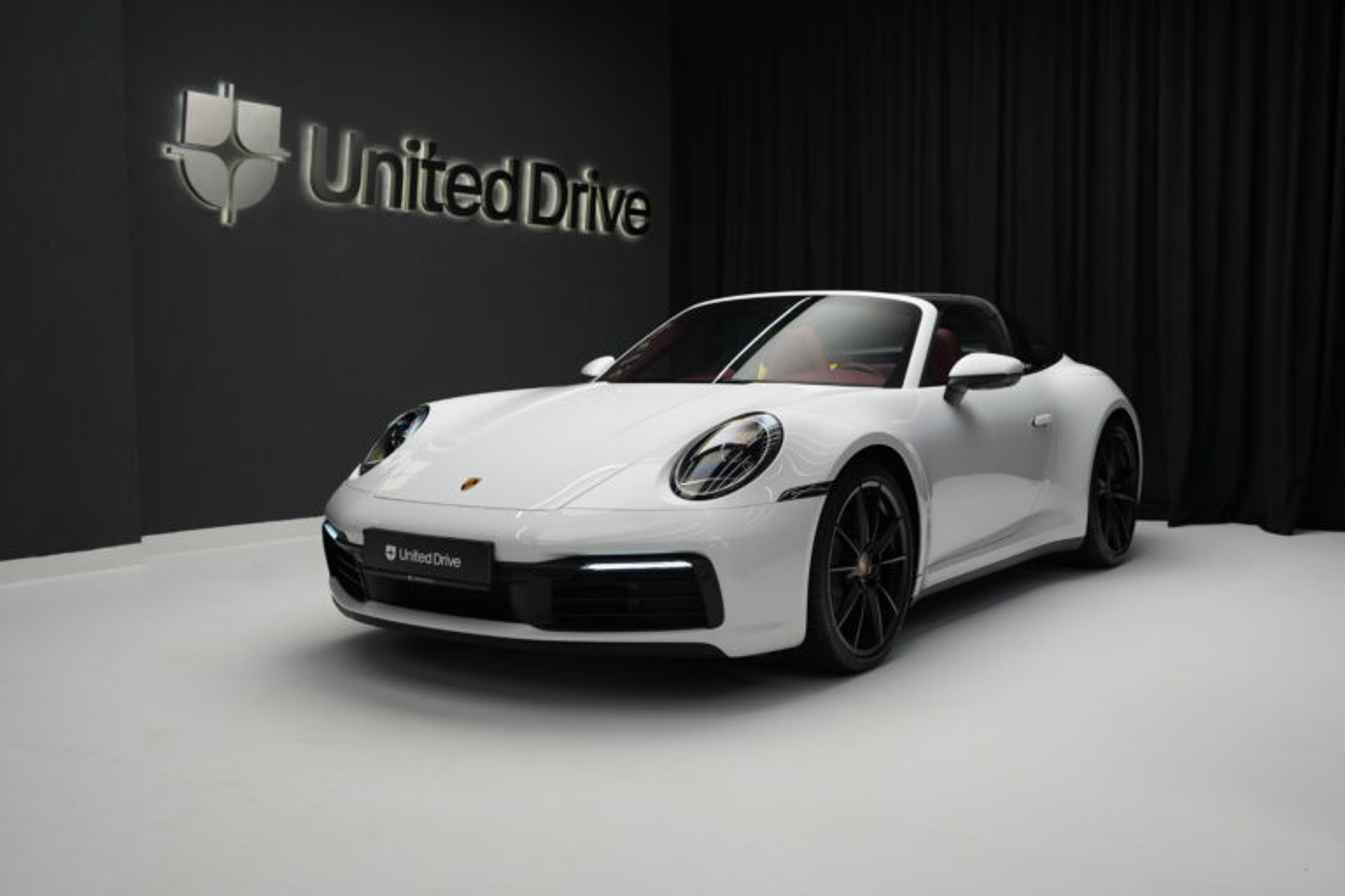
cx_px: 672
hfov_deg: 54.4
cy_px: 448
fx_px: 1308
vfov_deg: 37.9
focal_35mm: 35
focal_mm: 35
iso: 500
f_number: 4
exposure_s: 1/40
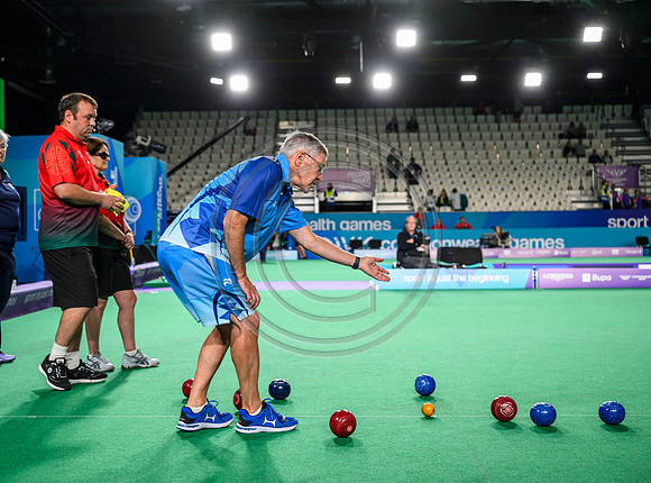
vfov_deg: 30.5
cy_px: 232
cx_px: 275
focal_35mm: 47
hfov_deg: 40.2
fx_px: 886
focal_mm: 42
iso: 1250
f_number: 3.2
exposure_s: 1/640
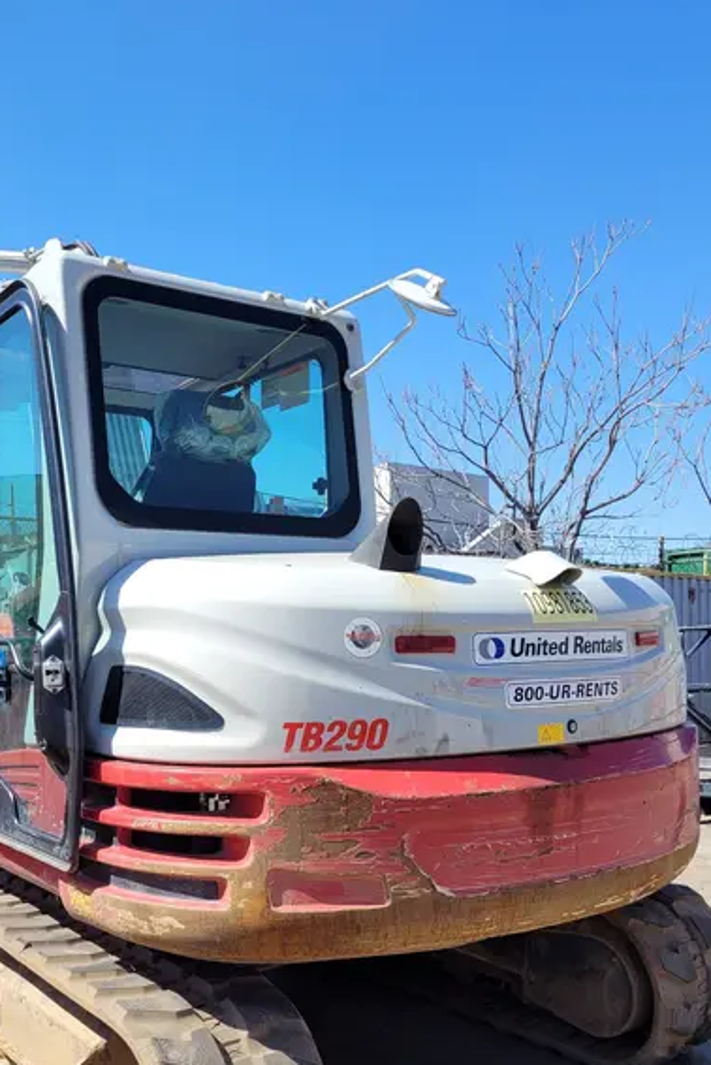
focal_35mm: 35
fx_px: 1036
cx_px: 273
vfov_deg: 53.7
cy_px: 675
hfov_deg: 37.7
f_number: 1.8
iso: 40
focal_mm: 5.4
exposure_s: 1/1517
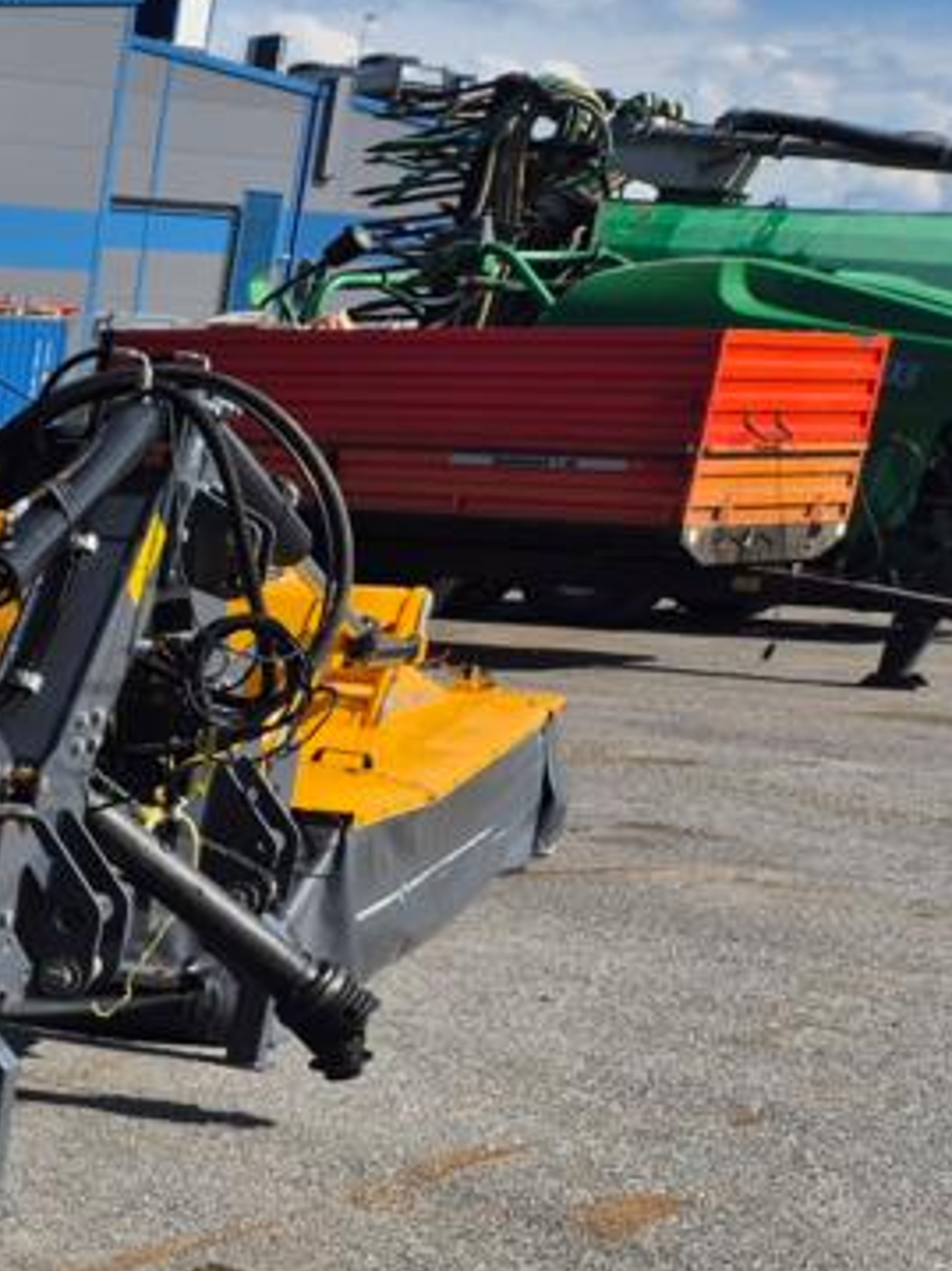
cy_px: 1218
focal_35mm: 71
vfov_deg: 26.2
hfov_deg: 15.9
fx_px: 2605
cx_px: -986
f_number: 1.8
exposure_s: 1/2960
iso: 25
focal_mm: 5.4
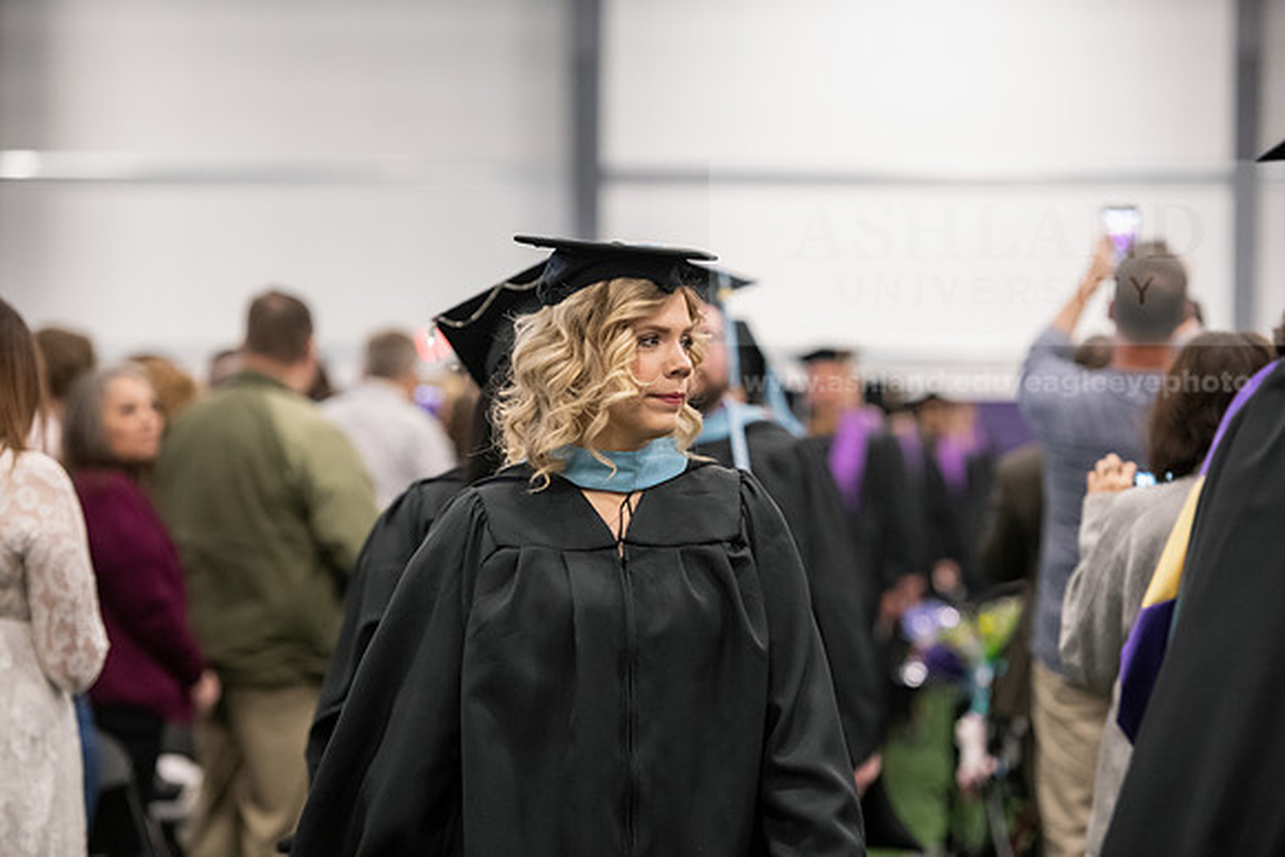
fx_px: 4820
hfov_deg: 15.2
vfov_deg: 10.2
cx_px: 642
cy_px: 428
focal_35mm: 135
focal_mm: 135
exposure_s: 1/200
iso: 3200
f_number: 3.2
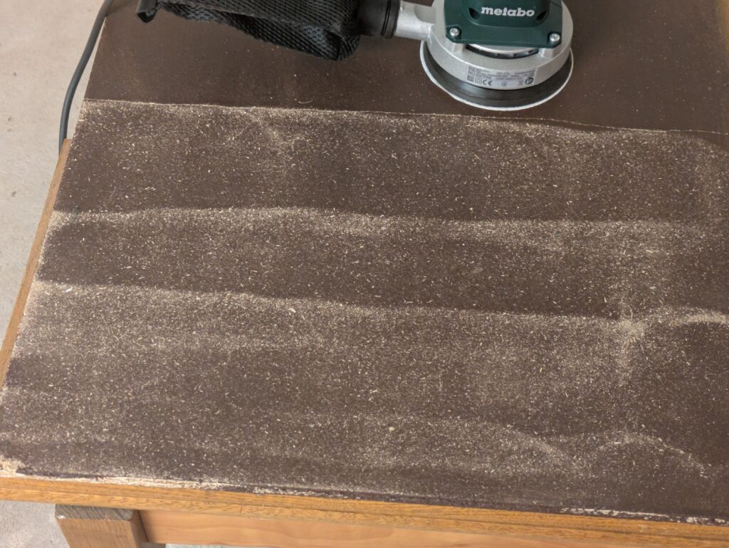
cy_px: 274
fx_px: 1075
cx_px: 364
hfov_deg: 37.5
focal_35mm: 51
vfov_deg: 28.6
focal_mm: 5.43
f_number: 1.89
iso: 455
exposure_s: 1/25
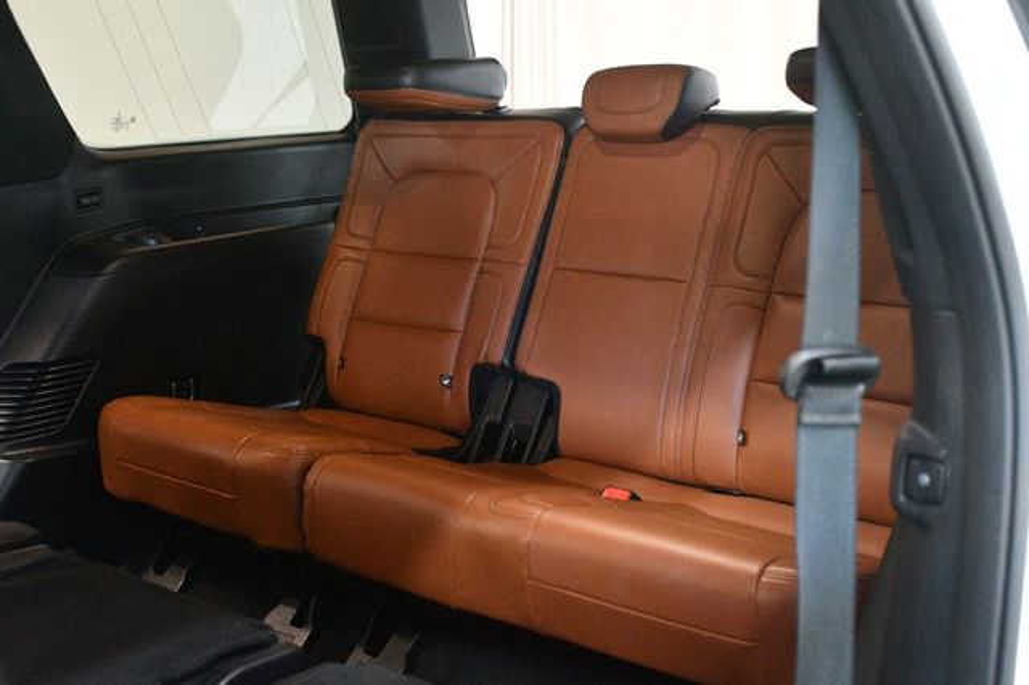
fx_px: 1286
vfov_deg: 29.8
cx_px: 514
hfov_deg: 43.6
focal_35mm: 45
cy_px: 342
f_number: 4
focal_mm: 30
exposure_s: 1/60
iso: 8000
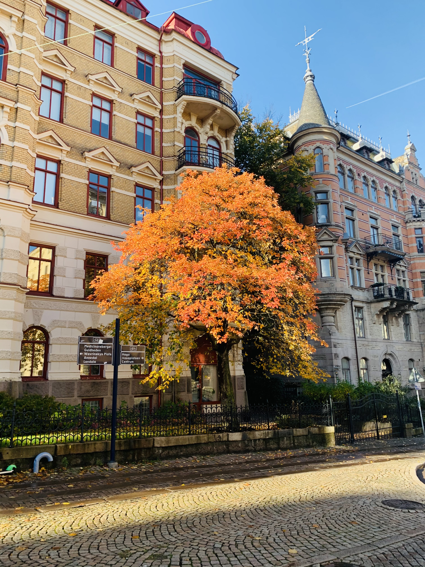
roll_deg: -0.2
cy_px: 284
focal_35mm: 26
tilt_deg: +11.9
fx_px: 426
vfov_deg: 67.3
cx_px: 212
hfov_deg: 53.1
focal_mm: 4.25
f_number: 1.8
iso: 25
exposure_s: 1/389
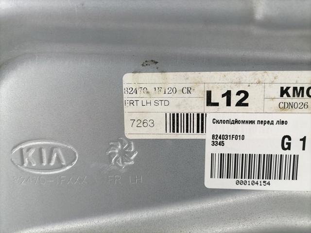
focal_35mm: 26
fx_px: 234
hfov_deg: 67.3
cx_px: 156
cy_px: 116
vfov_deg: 53.1
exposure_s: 1/60
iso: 100
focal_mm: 5.4
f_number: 1.8
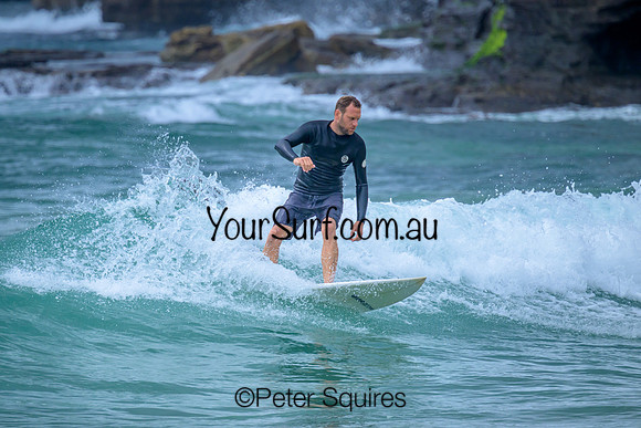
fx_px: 11196
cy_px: 226
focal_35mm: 629
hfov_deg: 3.3
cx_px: 281
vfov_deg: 2.2
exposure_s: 1/2000
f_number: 8
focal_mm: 560
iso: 1000
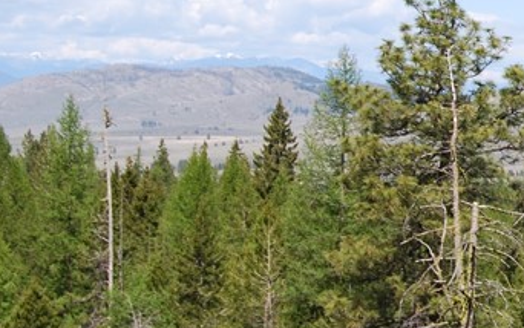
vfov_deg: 8.5
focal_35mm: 155
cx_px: 755
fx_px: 2214
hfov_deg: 12.9
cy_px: 86
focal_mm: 32
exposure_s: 1/250
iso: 100
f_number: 8
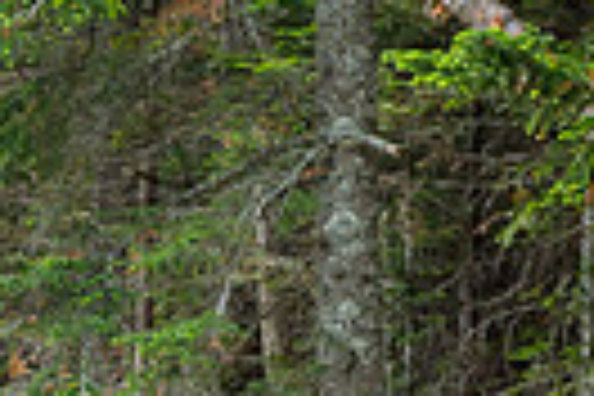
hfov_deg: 5.7
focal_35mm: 356
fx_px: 5874
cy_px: 748
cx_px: -520
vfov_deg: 3.8
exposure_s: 1/640
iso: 400
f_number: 5.6
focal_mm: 70
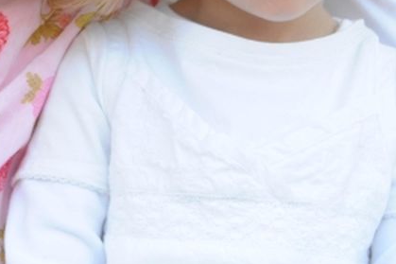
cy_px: -131
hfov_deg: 11.6
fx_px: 1946
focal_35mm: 177
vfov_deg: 7.6
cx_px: 140
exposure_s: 1/100
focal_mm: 58
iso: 200
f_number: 5
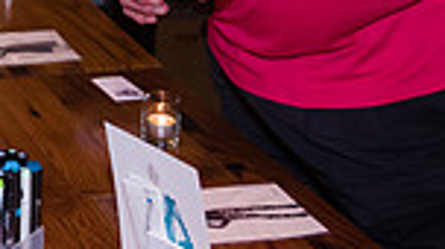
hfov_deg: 16.3
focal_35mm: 124
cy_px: -189
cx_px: -155
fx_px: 1461
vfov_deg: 9.3
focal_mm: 31
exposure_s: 1/125
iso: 1000
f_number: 3.2
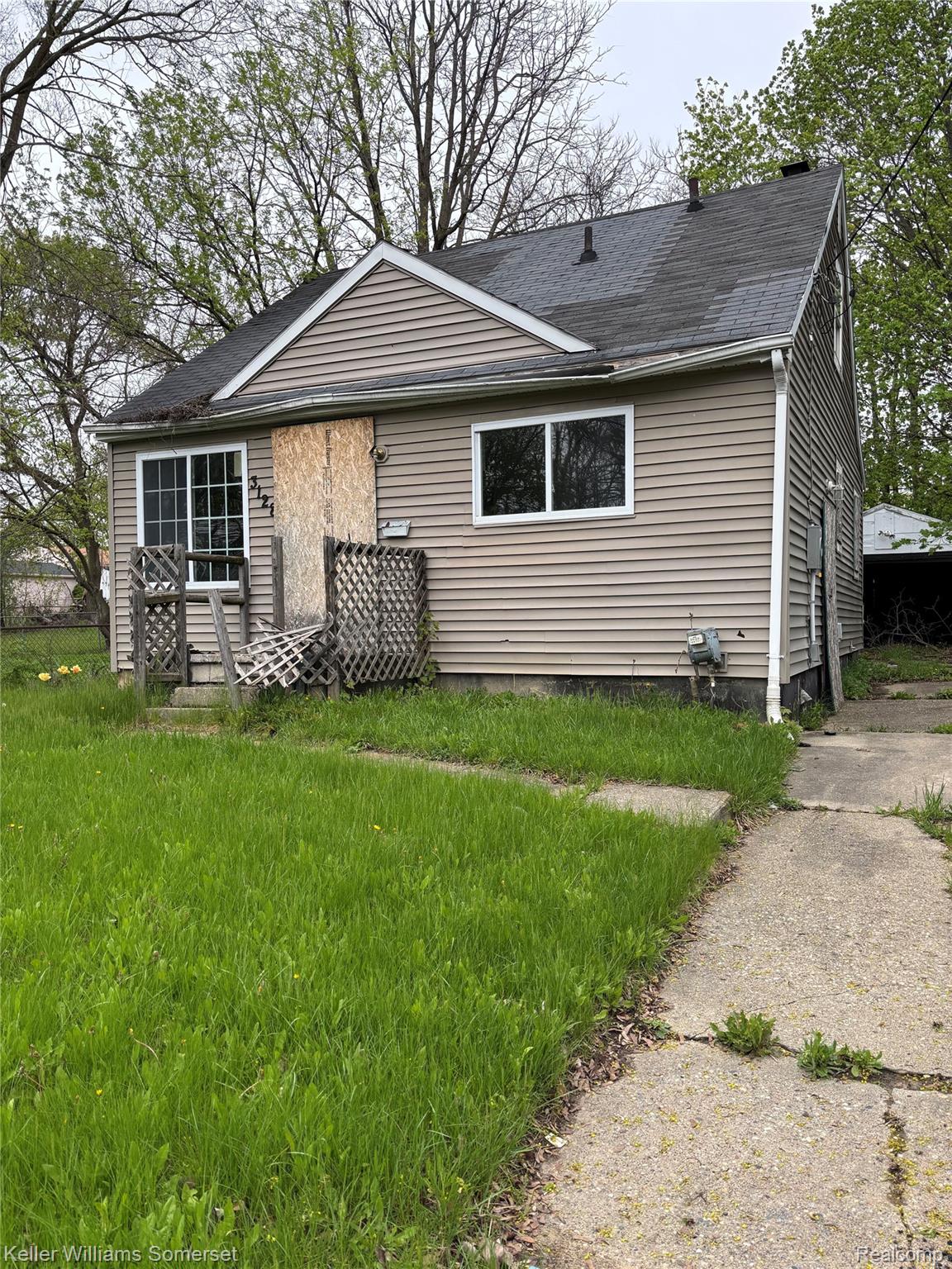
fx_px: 953
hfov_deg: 53.1
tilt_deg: -1.2
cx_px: 476
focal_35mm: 26
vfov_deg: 67.3
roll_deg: -0.5
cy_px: 634
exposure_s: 1/732
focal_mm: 5.96
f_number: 1.6
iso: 50
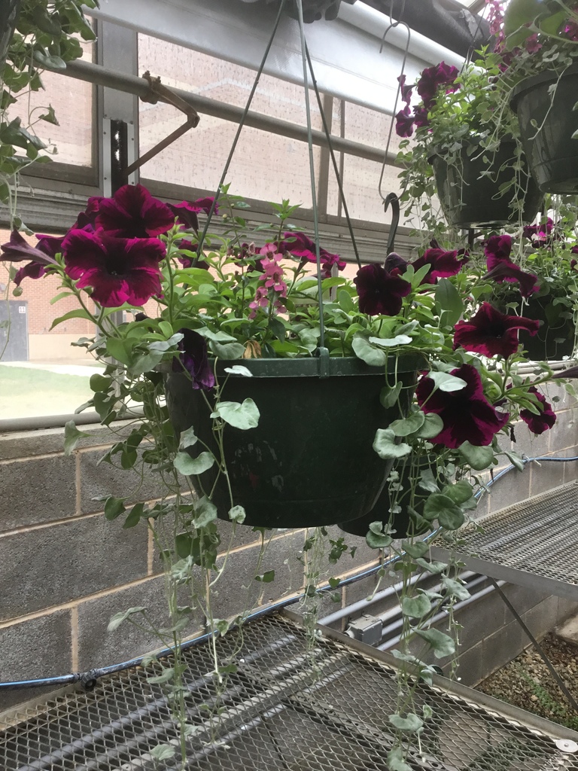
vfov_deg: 58.4
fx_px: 690
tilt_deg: -4.8
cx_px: 289
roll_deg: -0.6
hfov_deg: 45.4
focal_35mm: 31
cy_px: 386
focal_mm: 3.3
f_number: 2.4
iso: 40
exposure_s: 1/120
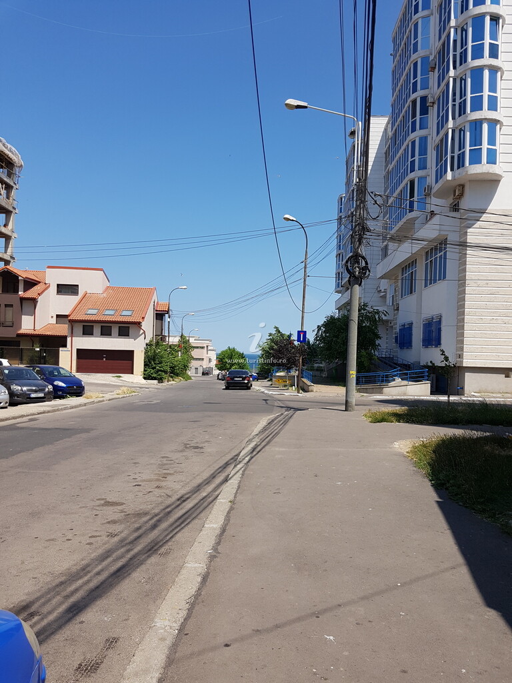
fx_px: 513
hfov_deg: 53.1
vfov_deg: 67.3
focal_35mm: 26
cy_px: 342
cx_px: 256
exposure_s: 1/2512
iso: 50
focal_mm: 4.2
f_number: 1.7
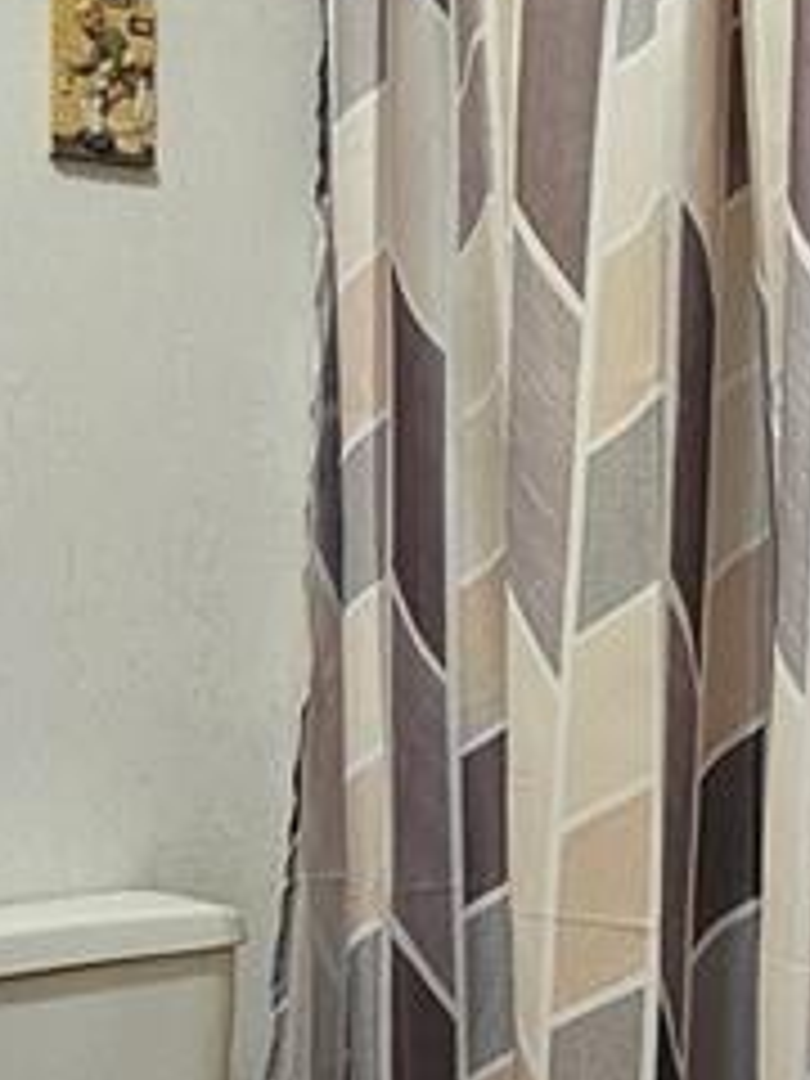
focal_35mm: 65
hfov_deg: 22.4
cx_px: 202
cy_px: 544
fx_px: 2028
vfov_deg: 29.8
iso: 80
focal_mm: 2.2
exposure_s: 1/60
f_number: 2.2
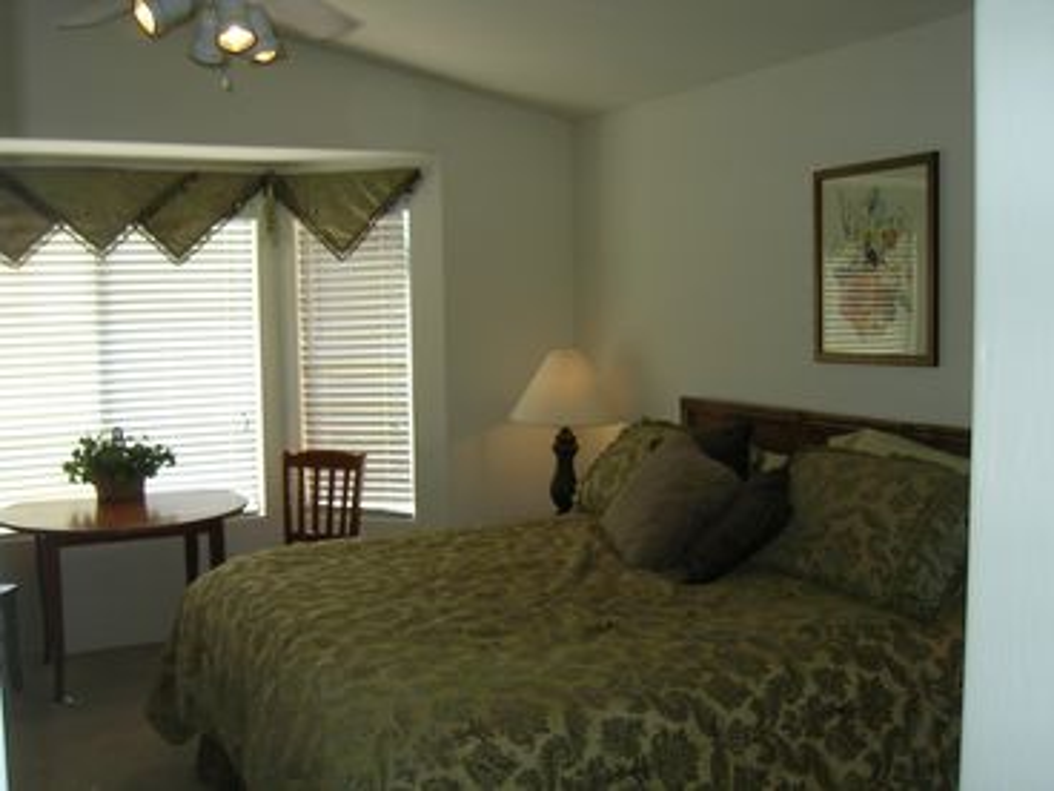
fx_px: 1096
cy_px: 396
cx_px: 527
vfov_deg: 39.7
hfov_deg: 51.4
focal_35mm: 36
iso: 50
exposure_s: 1/134
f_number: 2.8
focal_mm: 5.6
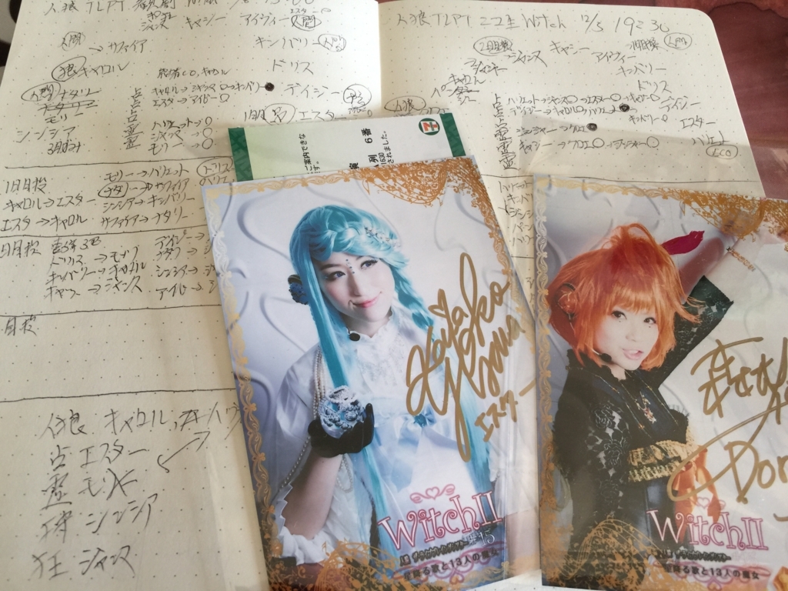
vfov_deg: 48.2
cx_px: 394
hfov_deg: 61.7
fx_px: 660
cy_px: 296
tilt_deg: -63.0
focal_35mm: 29
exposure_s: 1/30
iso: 32
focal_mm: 4.15
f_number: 2.2
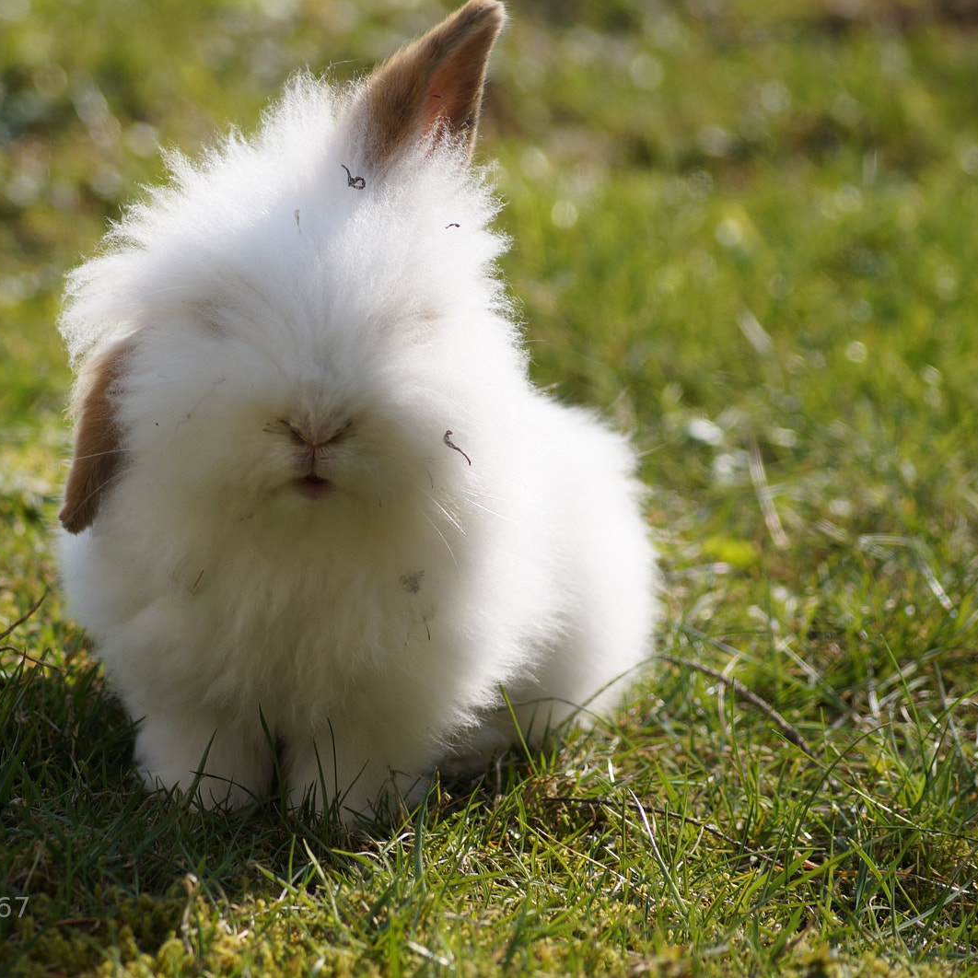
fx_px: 9813
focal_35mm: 307
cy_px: 489
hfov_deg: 5.7
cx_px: 285
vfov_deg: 5.7
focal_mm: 160
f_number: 6.3
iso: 100
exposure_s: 1/400
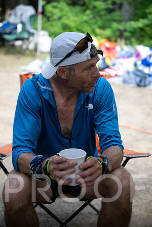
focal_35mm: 70
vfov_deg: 28.8
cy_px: 114
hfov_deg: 19.5
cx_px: 76
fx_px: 443
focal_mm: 70
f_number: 3.5
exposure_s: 1/640
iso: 1250
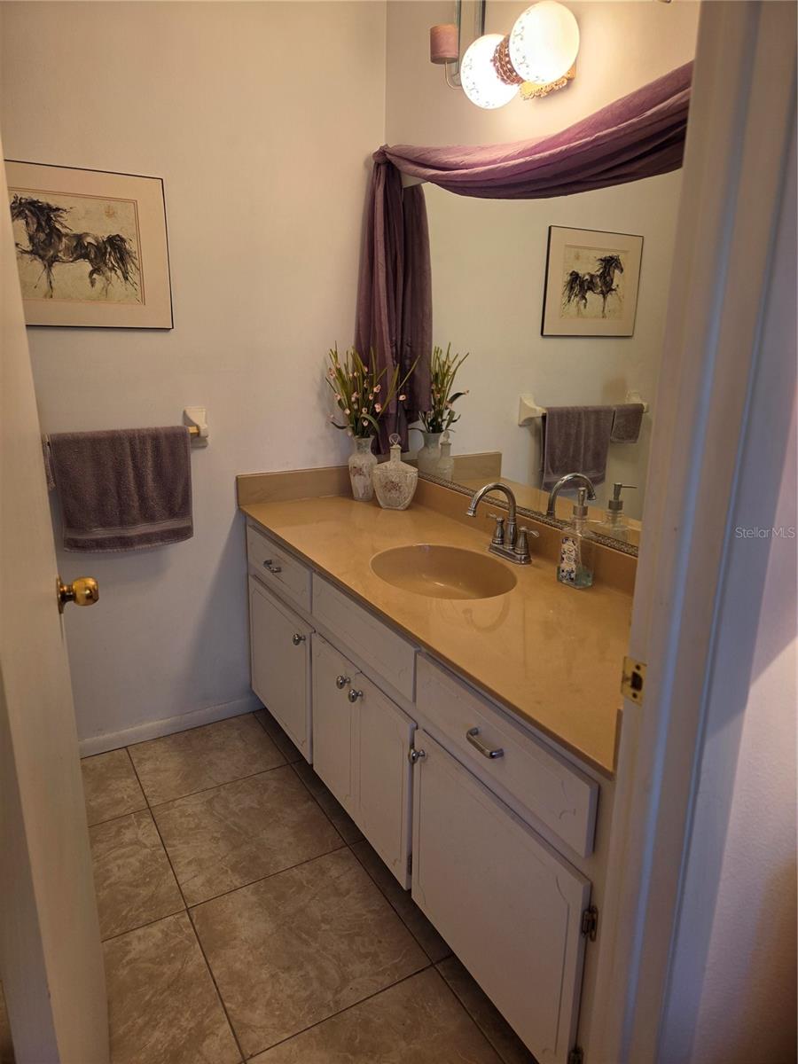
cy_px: 532
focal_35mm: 23
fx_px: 707
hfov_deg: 58.9
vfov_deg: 73.9
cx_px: 399
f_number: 1.8
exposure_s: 1/120
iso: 100
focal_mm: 5.4
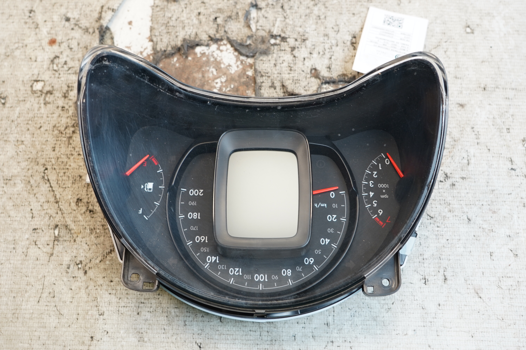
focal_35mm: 36
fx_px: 526
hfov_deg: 53.2
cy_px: 175
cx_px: 263
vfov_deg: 36.8
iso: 320
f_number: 4
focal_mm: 24
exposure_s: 1/60
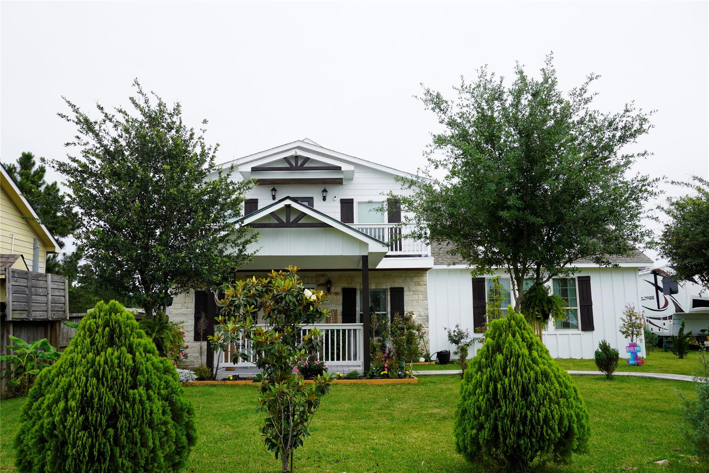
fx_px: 561
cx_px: 354
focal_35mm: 28
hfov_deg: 64.6
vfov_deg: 45.7
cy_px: 236
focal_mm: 19
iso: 100
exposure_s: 1/125
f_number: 9
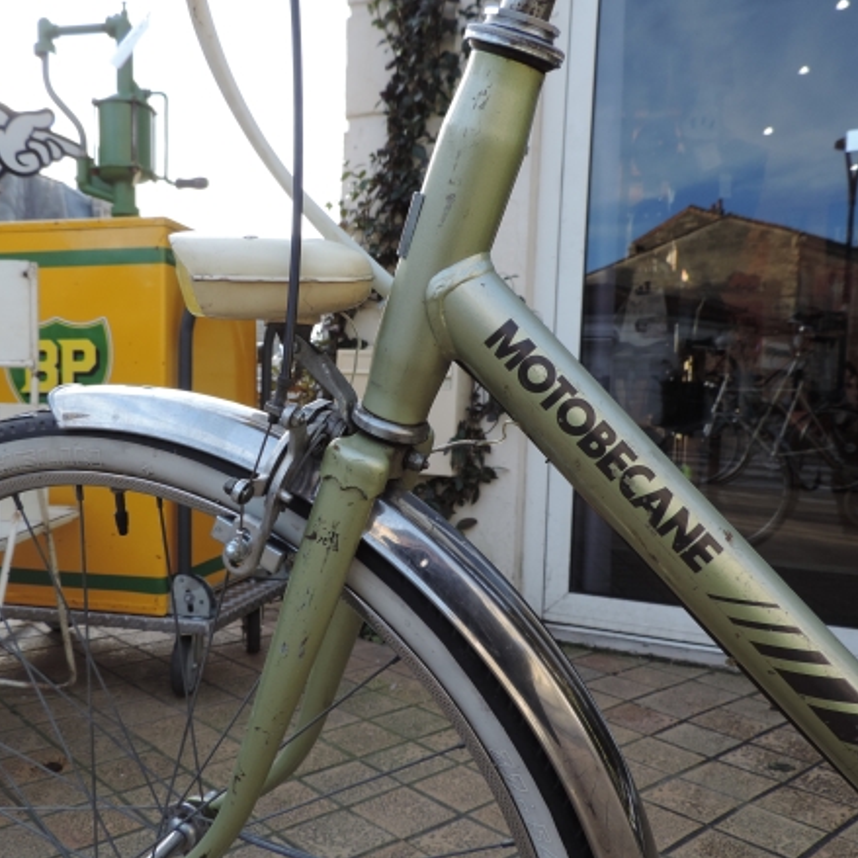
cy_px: 428
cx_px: 365
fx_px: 813
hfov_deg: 55.4
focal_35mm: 29
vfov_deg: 55.6
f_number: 3
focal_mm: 4.3
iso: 80
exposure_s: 1/200
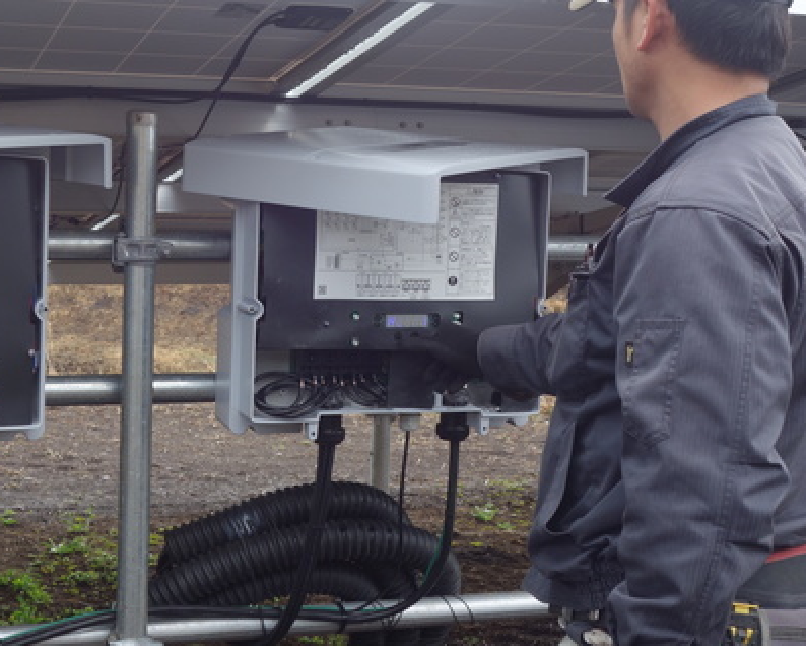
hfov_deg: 30.2
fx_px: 1480
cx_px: 264
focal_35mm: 62
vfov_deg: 24.6
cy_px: 254
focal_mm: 15.28
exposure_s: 1/100
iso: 125
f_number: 5.6
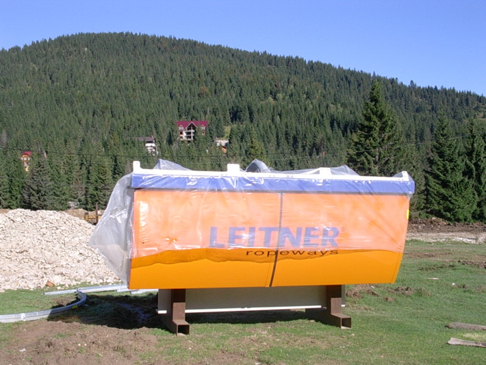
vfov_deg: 32.2
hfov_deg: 42.1
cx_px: 243
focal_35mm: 45
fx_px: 632
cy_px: 182
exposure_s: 1/313
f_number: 5.8
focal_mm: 6.7
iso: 70
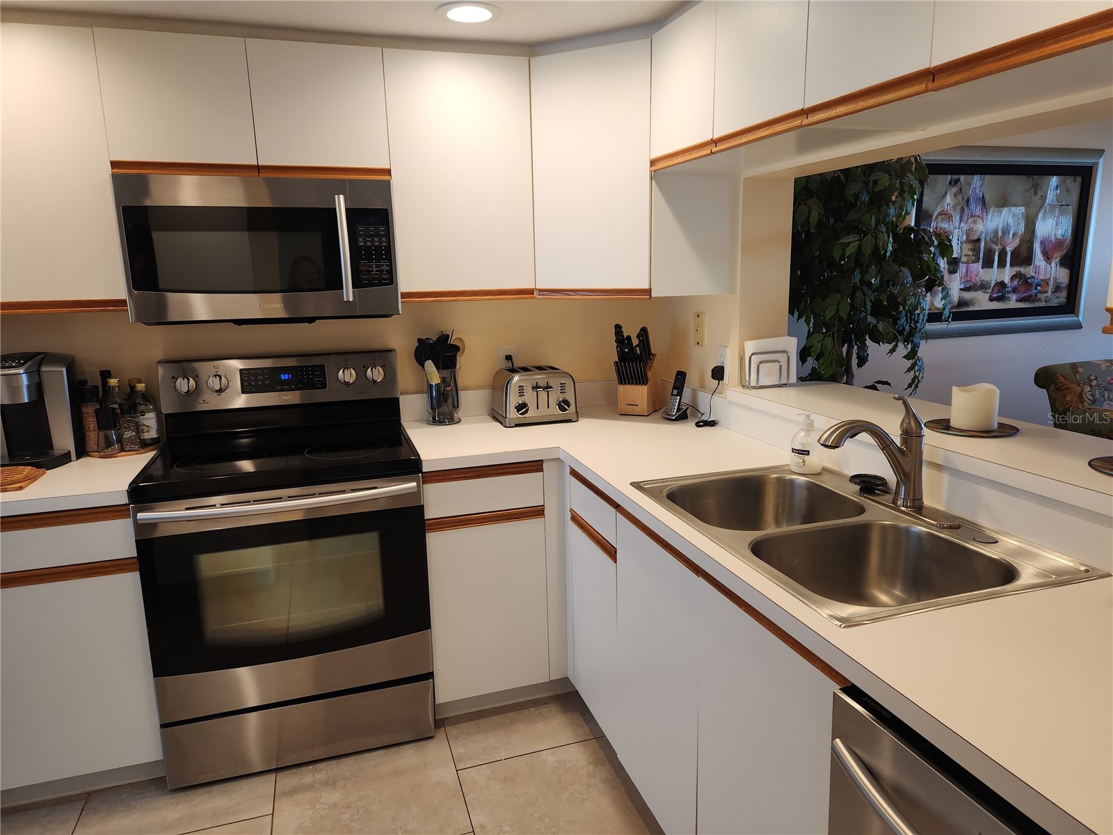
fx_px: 740
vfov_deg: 58.9
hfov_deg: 73.9
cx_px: 556
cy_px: 418
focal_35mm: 23
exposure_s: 1/120
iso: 100
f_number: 1.8
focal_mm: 5.4
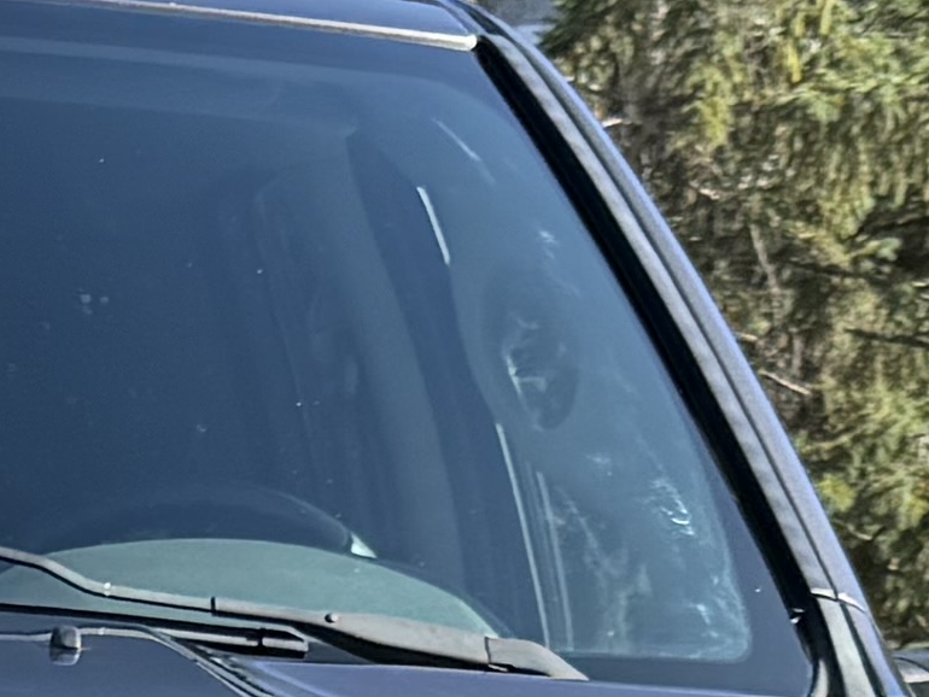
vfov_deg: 7.4
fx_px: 4779
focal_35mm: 178
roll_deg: -0.7
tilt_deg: -17.1
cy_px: 2051
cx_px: -285
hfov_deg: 10.8
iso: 80
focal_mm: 6.76
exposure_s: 1/2169
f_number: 1.78
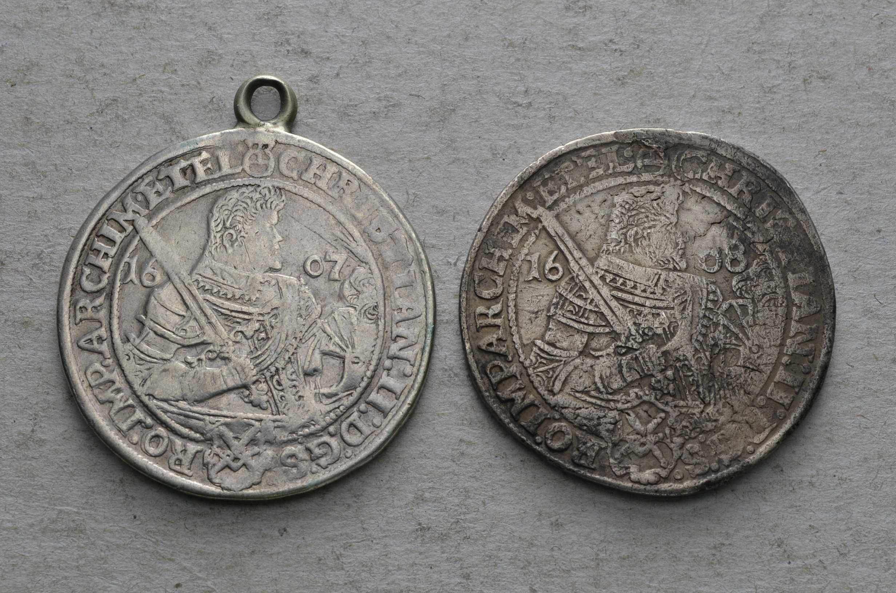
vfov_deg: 18.8
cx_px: 448
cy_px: 296
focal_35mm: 72
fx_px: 1788
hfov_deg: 28.1
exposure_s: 1/200
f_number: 14
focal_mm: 48
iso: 400
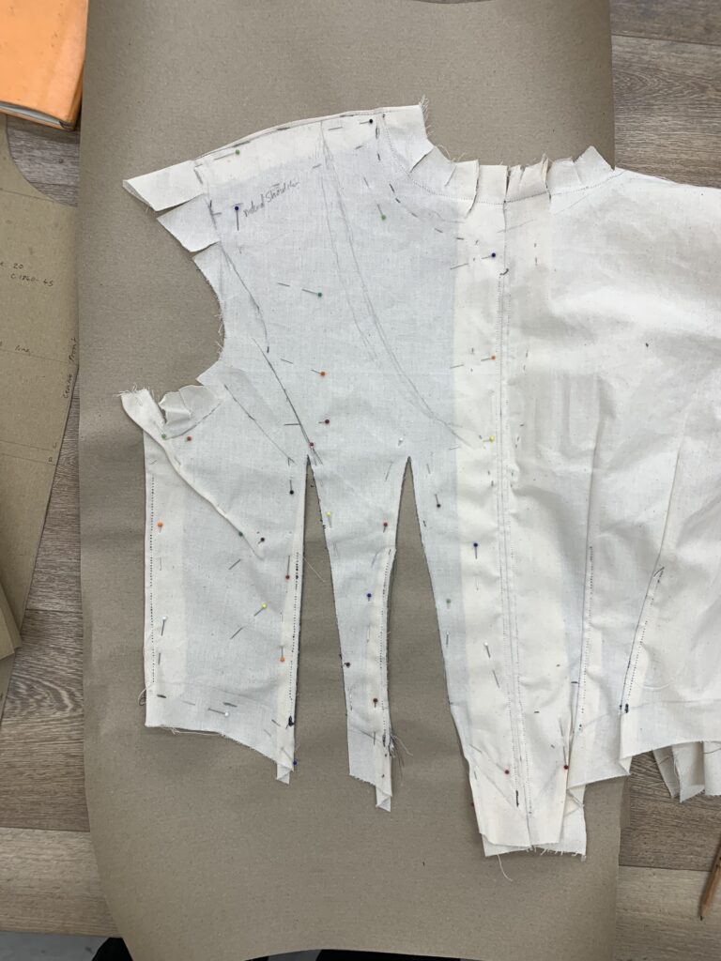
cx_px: 360
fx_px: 722
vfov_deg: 67.3
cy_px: 480
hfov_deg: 53.1
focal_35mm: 26
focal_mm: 4.25
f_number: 1.8
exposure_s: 1/103
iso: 25
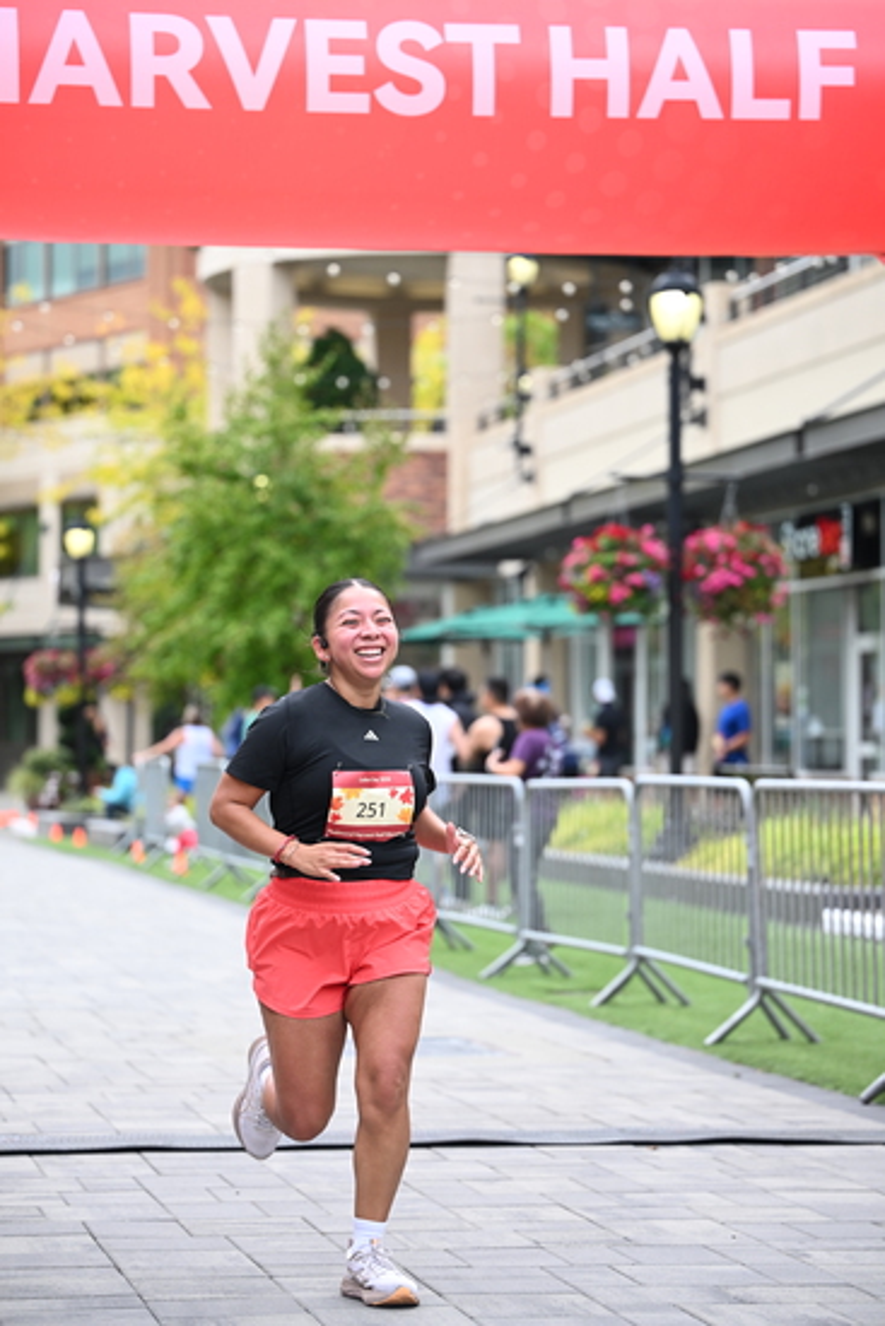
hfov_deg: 14.9
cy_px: 663
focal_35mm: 92
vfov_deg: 22.1
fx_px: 3390
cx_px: 442
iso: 640
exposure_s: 1/2000
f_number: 2.8
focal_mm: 92
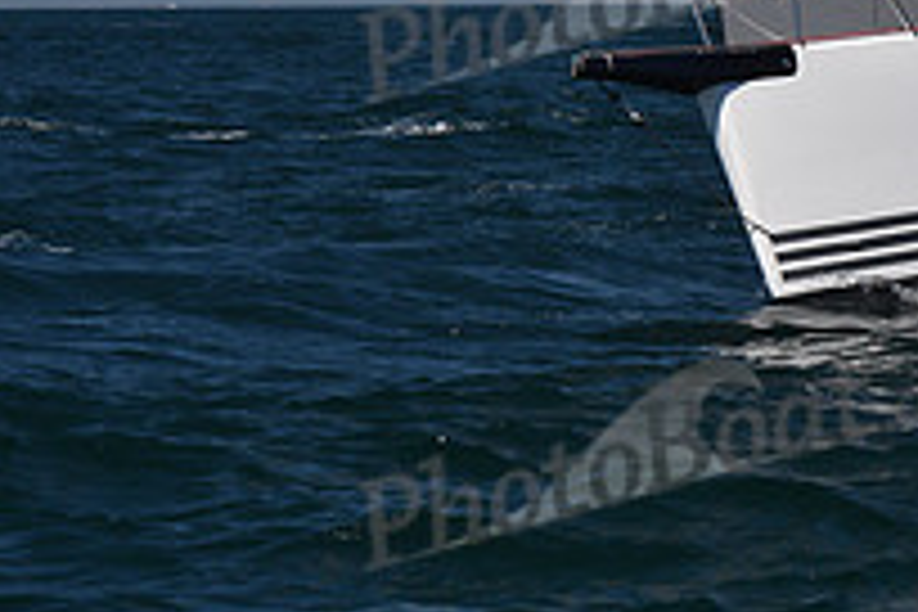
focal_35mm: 347
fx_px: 8848
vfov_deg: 4.0
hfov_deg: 5.9
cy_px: 155
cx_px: 1228
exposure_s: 1/800
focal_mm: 122
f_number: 7.1
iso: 250
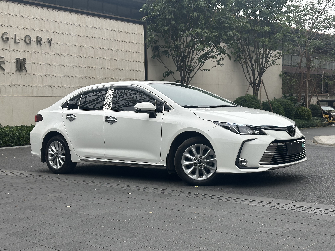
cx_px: 168
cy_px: 126
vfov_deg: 30.3
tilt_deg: -1.6
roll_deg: +1.5
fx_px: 465
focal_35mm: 48
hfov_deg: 39.7
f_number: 1.78
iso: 64
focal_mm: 6.86
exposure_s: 1/496
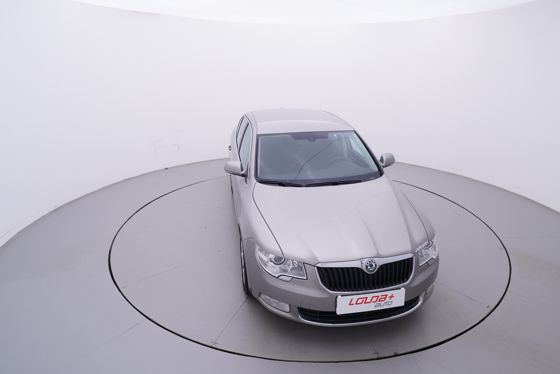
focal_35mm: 22
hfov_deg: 77.3
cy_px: 187
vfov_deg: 56.2
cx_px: 280
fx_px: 350
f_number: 5
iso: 200
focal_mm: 15
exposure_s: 1/80
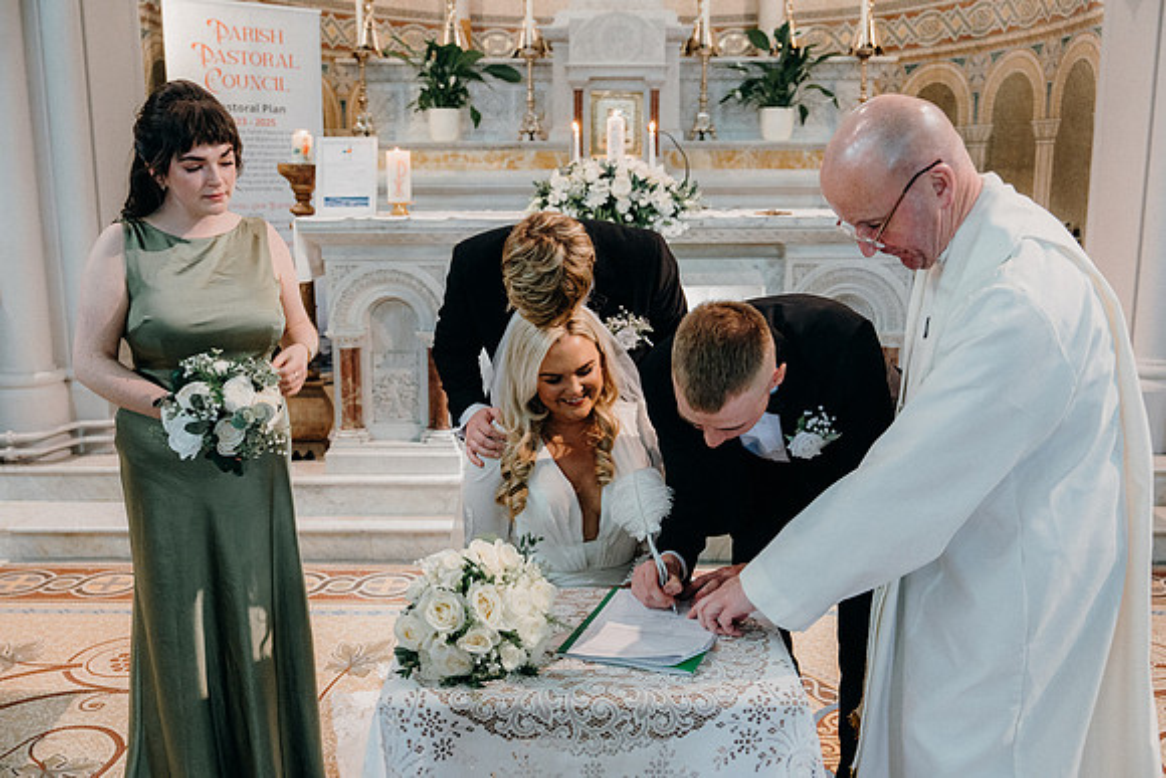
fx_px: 1101
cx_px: 583
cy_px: 389
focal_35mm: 34
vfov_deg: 38.9
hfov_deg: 55.8
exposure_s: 1/160
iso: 4000
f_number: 3.5
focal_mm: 34
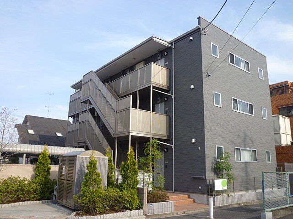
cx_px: 146
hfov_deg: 61.7
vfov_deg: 48.2
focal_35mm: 29
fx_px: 245
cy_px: 110
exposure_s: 1/400
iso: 100
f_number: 4
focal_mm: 5.2
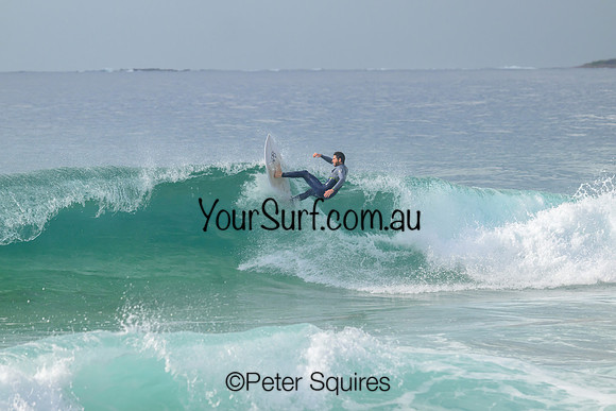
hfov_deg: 5.4
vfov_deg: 3.6
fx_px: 6503
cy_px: 206
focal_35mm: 380
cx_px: 308
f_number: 10
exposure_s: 1/2000
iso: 800
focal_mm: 380
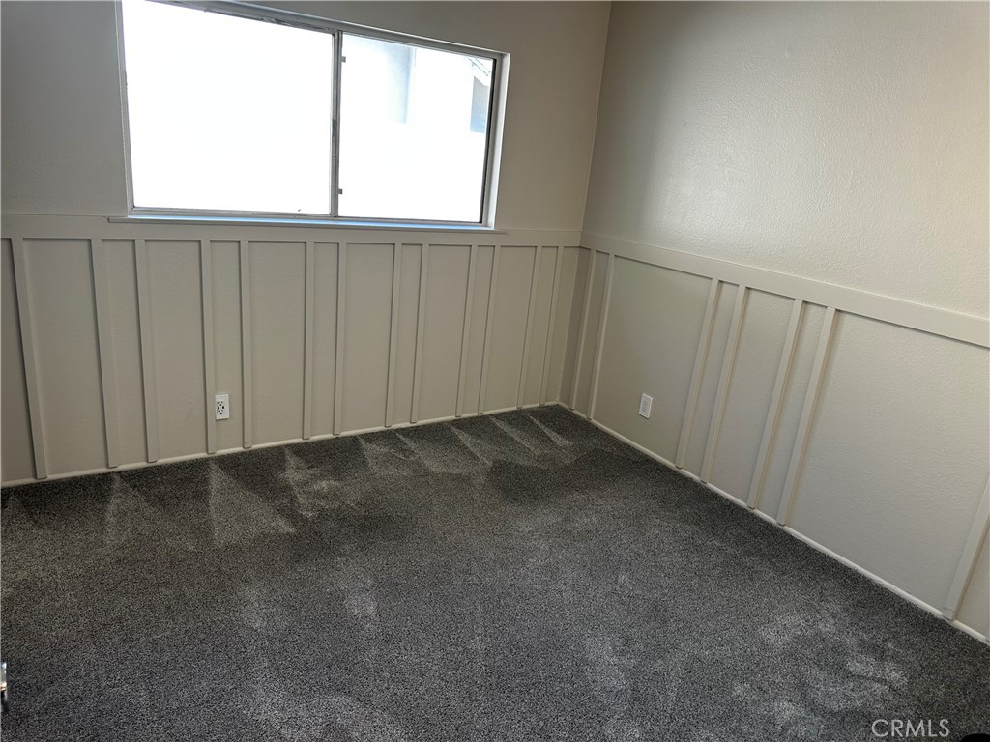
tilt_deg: -18.4
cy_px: 371
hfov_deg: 71.6
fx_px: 686
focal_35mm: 24
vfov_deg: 56.8
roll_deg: -6.1
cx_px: 495
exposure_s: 1/121
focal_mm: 6.86
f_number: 1.78
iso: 64
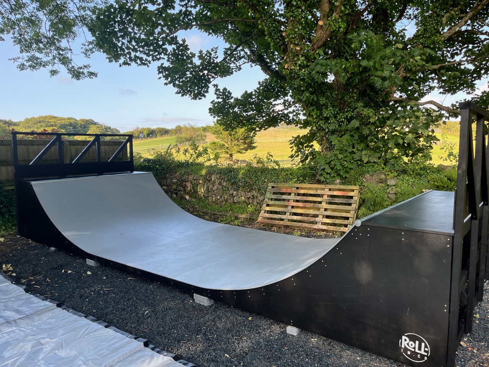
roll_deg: +0.4
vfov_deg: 53.1
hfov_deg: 67.3
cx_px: 244
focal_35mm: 26
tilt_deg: -5.9
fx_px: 367
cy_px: 184
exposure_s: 1/440
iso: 50
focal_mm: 5.1
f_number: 1.6
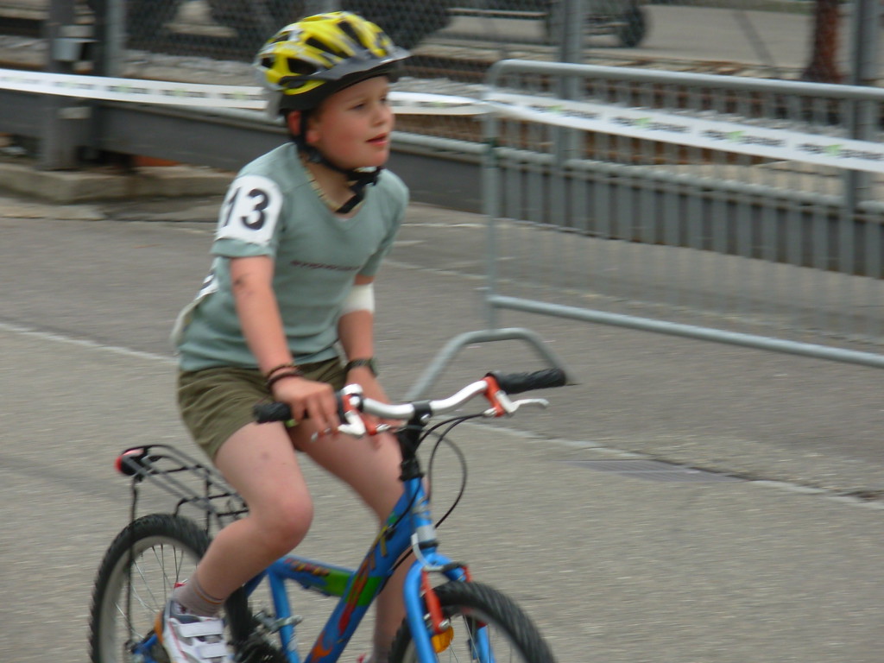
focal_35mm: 180
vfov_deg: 8.2
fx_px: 4597
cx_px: 442
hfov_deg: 11.0
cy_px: 332
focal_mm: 29.8
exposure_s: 1/203
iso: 50
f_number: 5
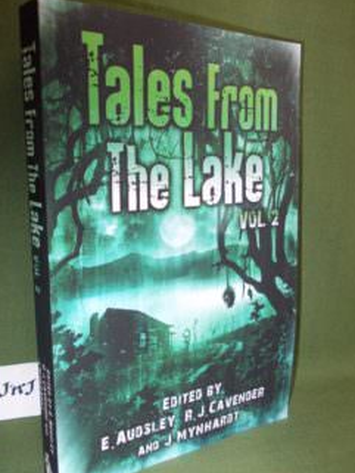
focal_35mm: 32
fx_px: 437
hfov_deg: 44.2
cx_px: 167
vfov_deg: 56.8
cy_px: 238
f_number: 2.7
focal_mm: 4
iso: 200
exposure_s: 1/25
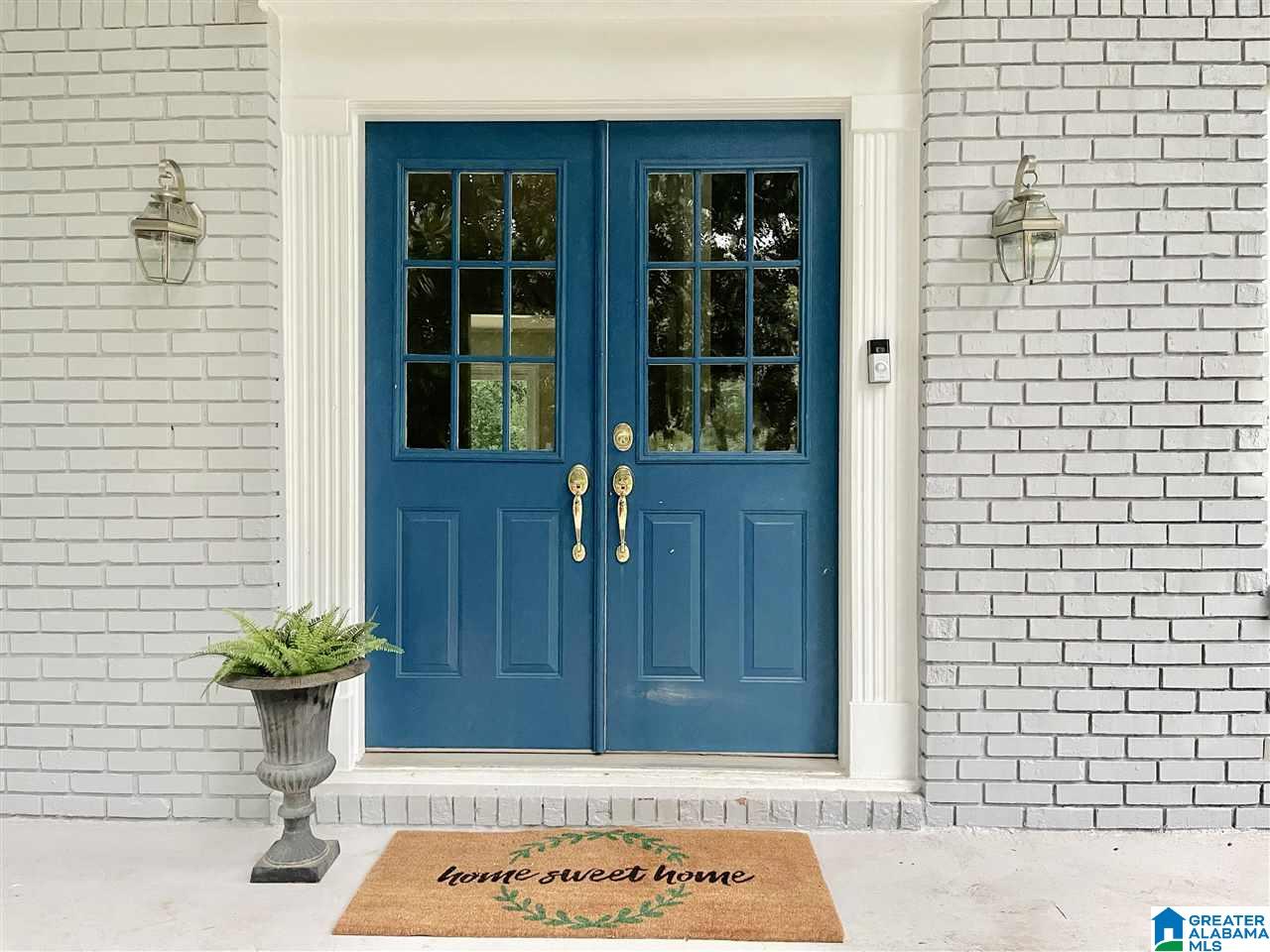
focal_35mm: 26
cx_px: 635
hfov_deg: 67.3
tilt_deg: -1.8
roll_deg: +0.5
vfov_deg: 53.1
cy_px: 476
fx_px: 954
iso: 500
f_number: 1.6
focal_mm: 5.1
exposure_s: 1/53
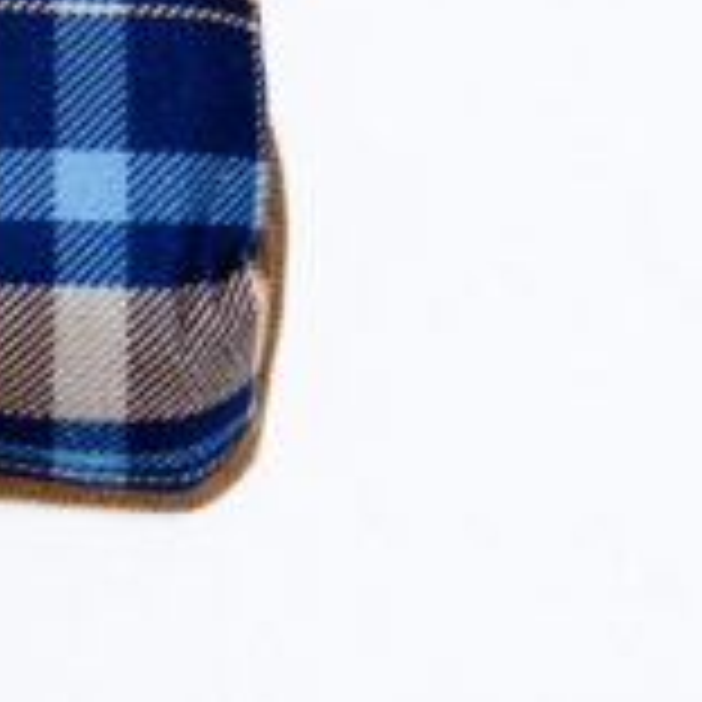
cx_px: -410
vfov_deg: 7.8
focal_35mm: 222
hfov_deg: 7.7
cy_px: -234
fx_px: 5094
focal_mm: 58
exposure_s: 1/160
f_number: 8
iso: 3200
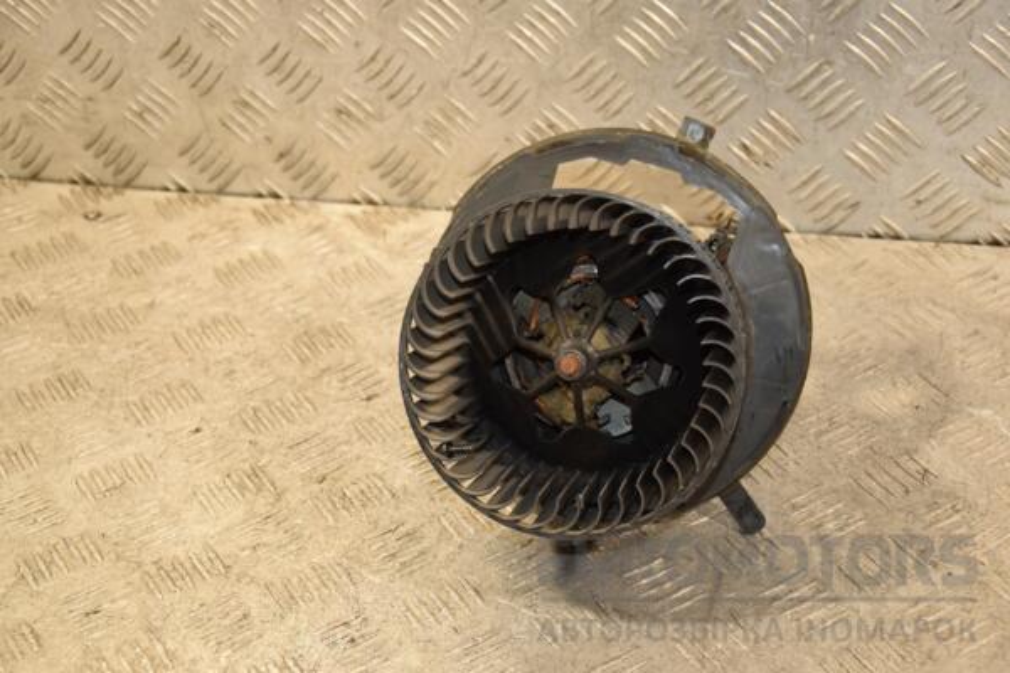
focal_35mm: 72
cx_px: 505
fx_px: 2020
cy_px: 336
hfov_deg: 28.1
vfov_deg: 18.9
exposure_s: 1/100
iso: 800
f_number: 4.8
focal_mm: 48
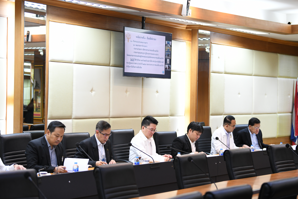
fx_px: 712
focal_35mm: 86
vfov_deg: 15.9
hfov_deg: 23.6
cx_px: 149
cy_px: 100
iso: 1600
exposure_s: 1/160
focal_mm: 86
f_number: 2.8
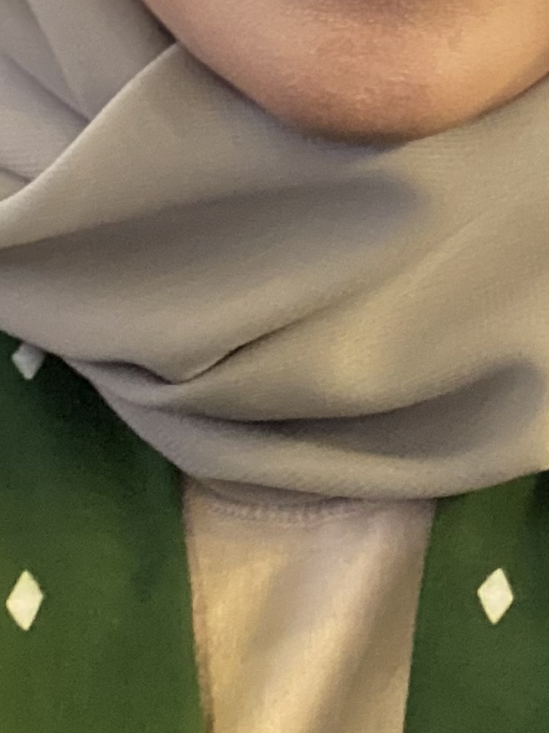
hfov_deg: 13.9
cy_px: -321
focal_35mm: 106
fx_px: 2243
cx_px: 473
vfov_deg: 17.0
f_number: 2.2
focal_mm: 2.71
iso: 400
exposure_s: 1/33
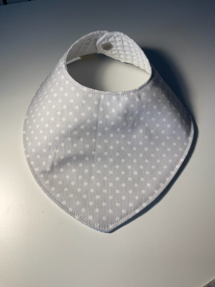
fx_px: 240
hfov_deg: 48.2
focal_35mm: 29
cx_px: 108
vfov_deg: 61.7
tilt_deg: -59.3
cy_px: 144
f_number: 1.8
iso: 20
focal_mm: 3
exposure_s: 1/100
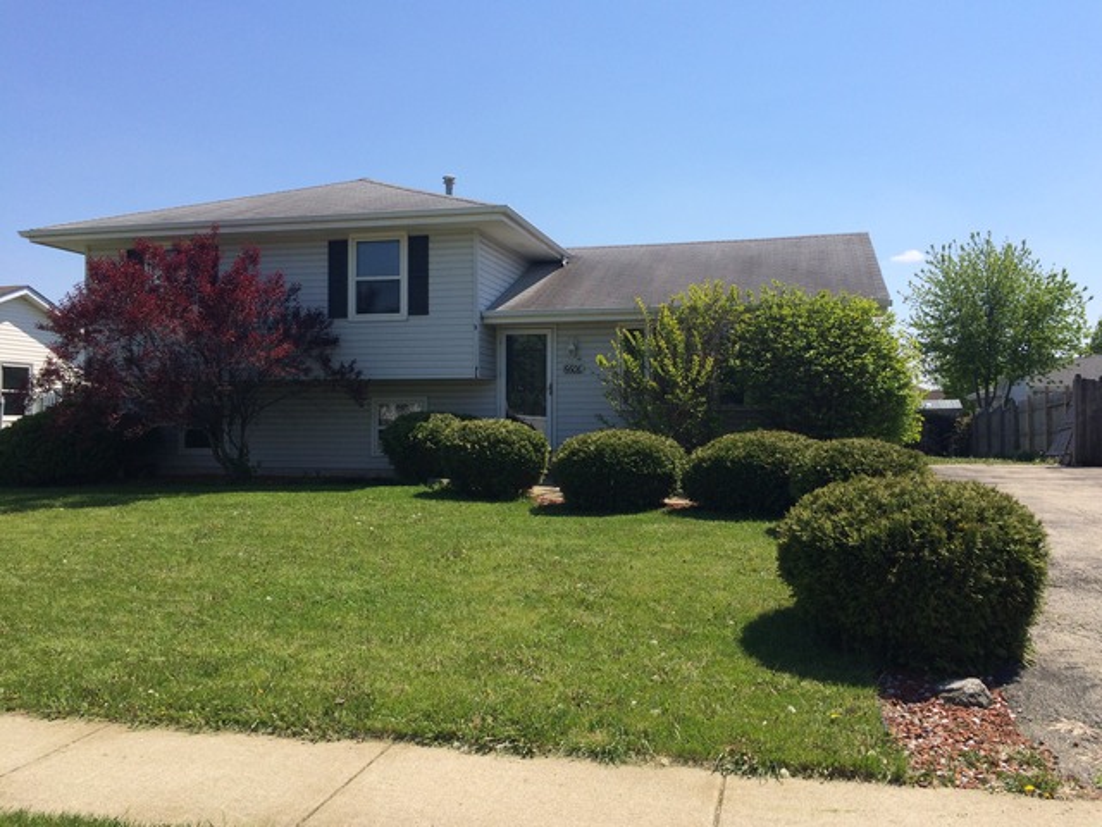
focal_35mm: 29
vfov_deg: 48.2
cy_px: 414
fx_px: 923
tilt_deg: +0.4
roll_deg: +0.6
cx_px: 551
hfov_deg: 61.7
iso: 32
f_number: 2.2
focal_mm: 4.15
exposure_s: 1/2160
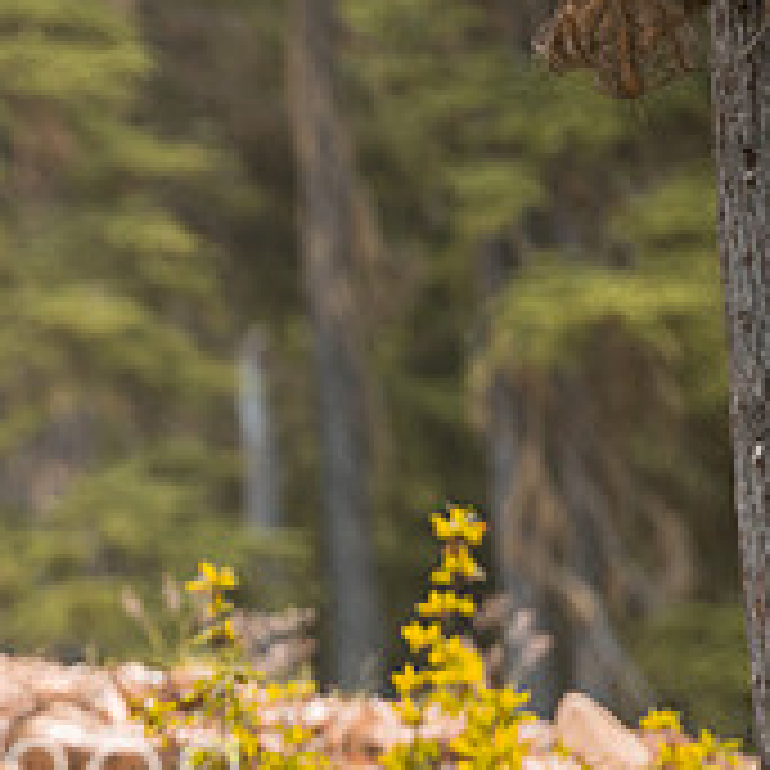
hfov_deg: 2.6
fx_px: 16660
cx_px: -554
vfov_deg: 2.6
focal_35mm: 662
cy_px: 636
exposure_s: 1/1600
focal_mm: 200
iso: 450
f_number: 2.8
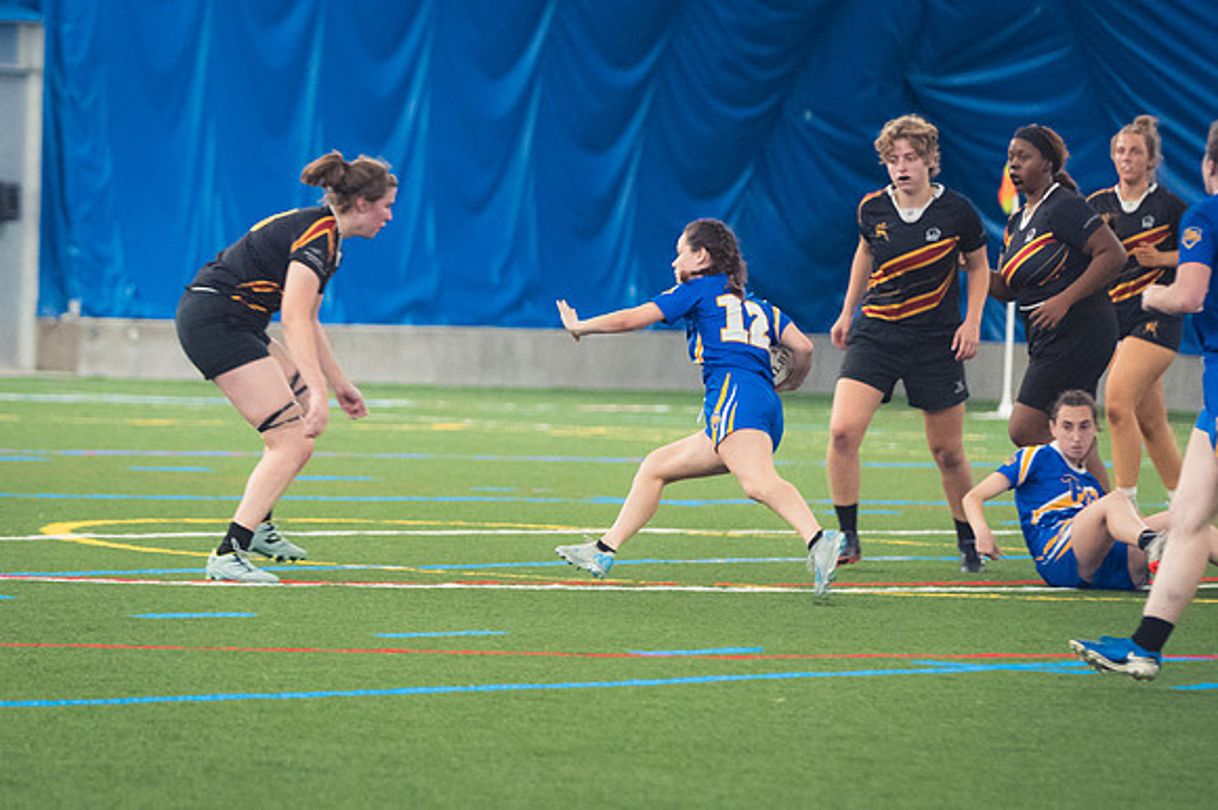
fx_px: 10556
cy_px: 405
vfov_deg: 4.4
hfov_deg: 6.6
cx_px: 382
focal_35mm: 312
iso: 4000
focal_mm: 150
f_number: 2.8
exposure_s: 1/320
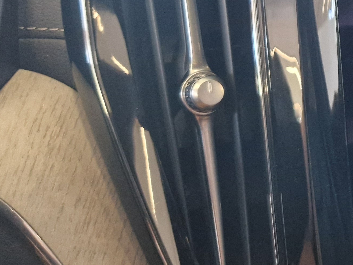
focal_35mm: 70
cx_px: 483
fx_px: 714
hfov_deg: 23.8
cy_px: 40
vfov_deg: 20.7
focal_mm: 5.4
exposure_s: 1/100
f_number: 1.8
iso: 400
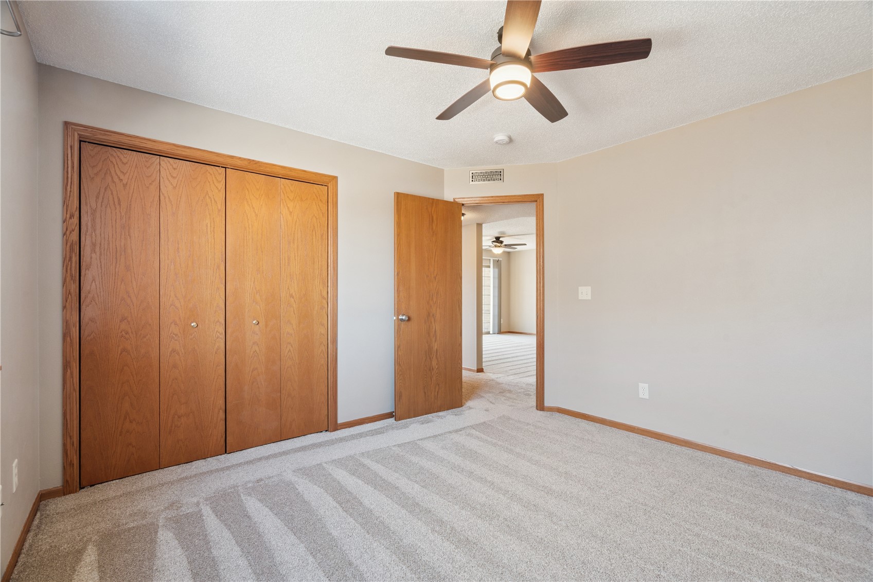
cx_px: 436
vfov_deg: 73.7
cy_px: 291
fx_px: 388
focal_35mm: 16
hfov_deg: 96.7
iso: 400
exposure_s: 1/6
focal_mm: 16
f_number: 10
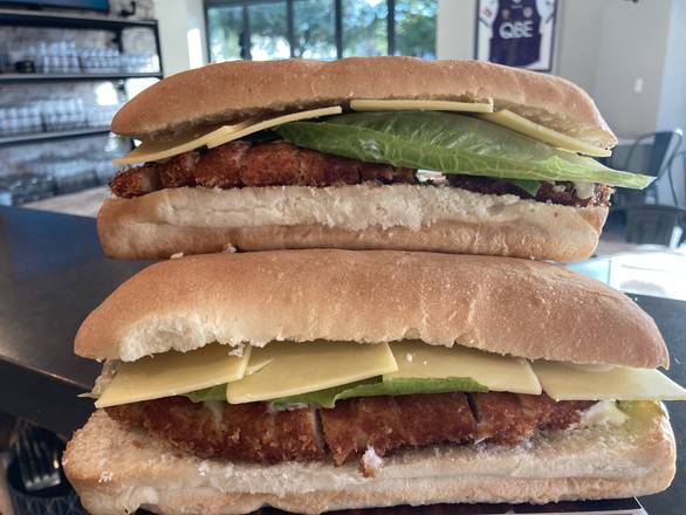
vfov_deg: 49.8
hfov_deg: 63.4
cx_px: 343
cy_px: 258
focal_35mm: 28
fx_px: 555
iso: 40
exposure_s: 1/100
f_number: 1.8
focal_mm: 3.99
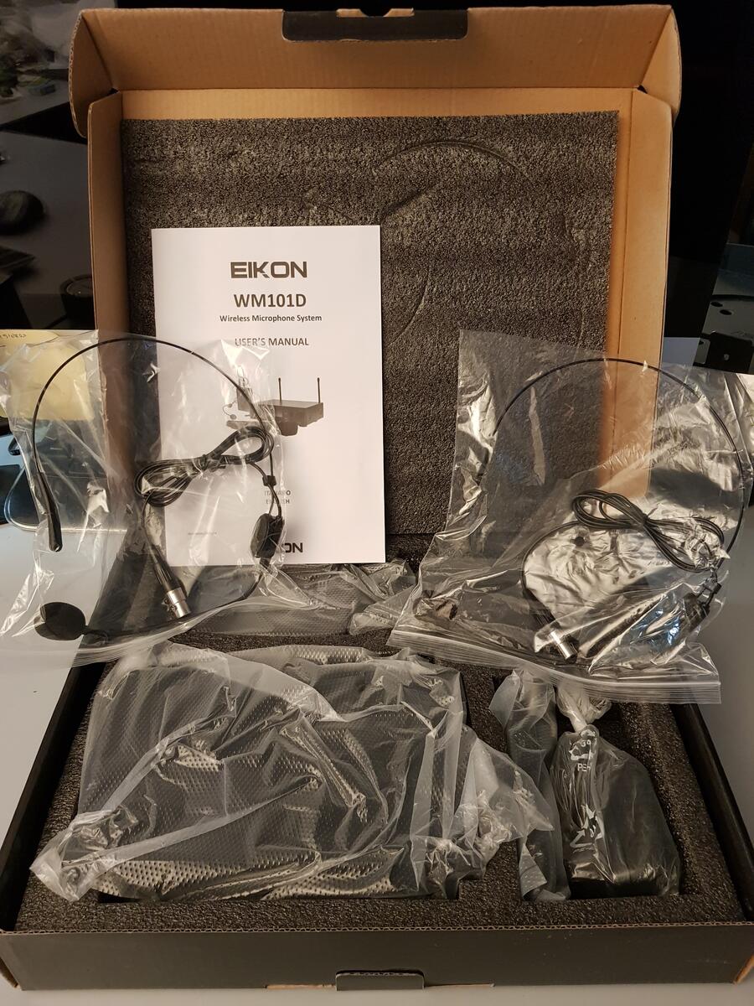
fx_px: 755
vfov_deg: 67.3
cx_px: 377
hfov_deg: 53.1
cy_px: 503
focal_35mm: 26
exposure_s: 1/11
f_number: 1.7
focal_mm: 4.3
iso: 200
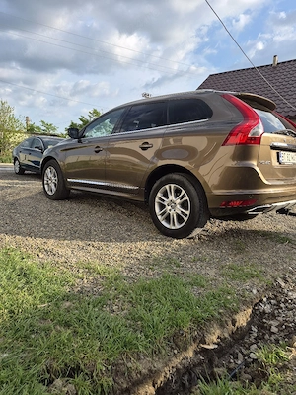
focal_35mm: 23
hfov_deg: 58.9
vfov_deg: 73.9
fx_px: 262
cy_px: 198
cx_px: 148
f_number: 1.8
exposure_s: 1/2500
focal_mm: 5.4
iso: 80
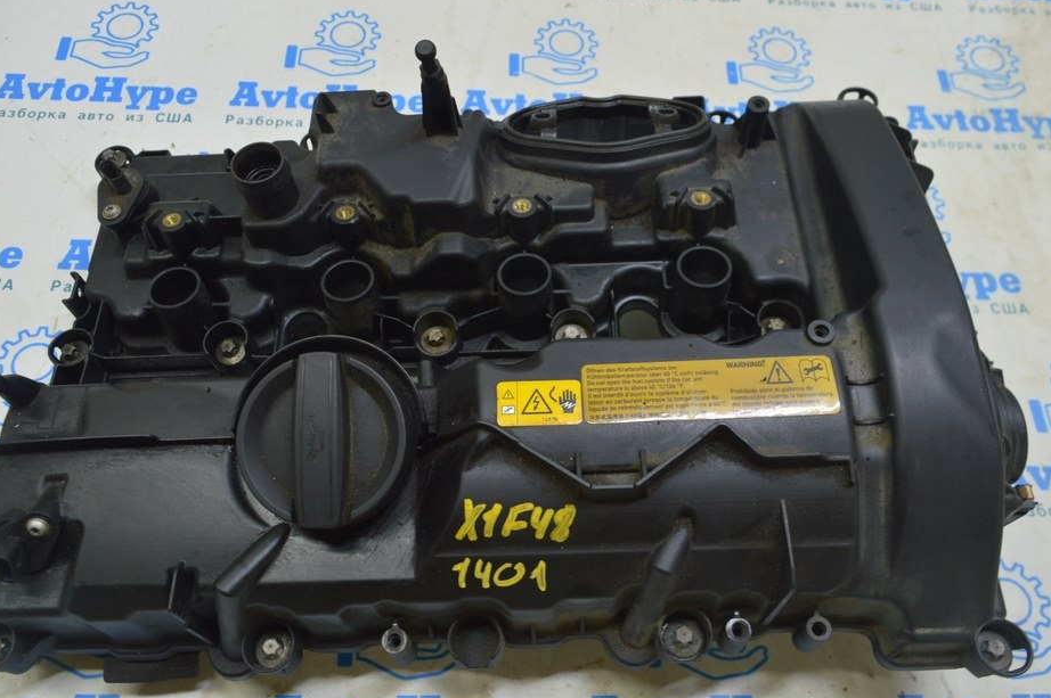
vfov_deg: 43.5
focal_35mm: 30
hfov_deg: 62.0
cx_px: 505
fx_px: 875
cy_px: 330
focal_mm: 18
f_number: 5.6
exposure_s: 1/20
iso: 400
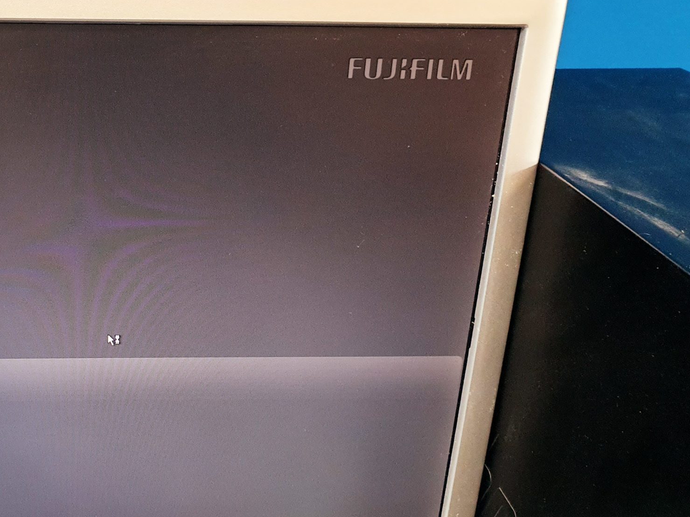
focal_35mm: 45
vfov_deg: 31.9
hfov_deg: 39.9
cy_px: 346
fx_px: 897
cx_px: 112
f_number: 2.4
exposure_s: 1/50
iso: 320
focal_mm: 4.3
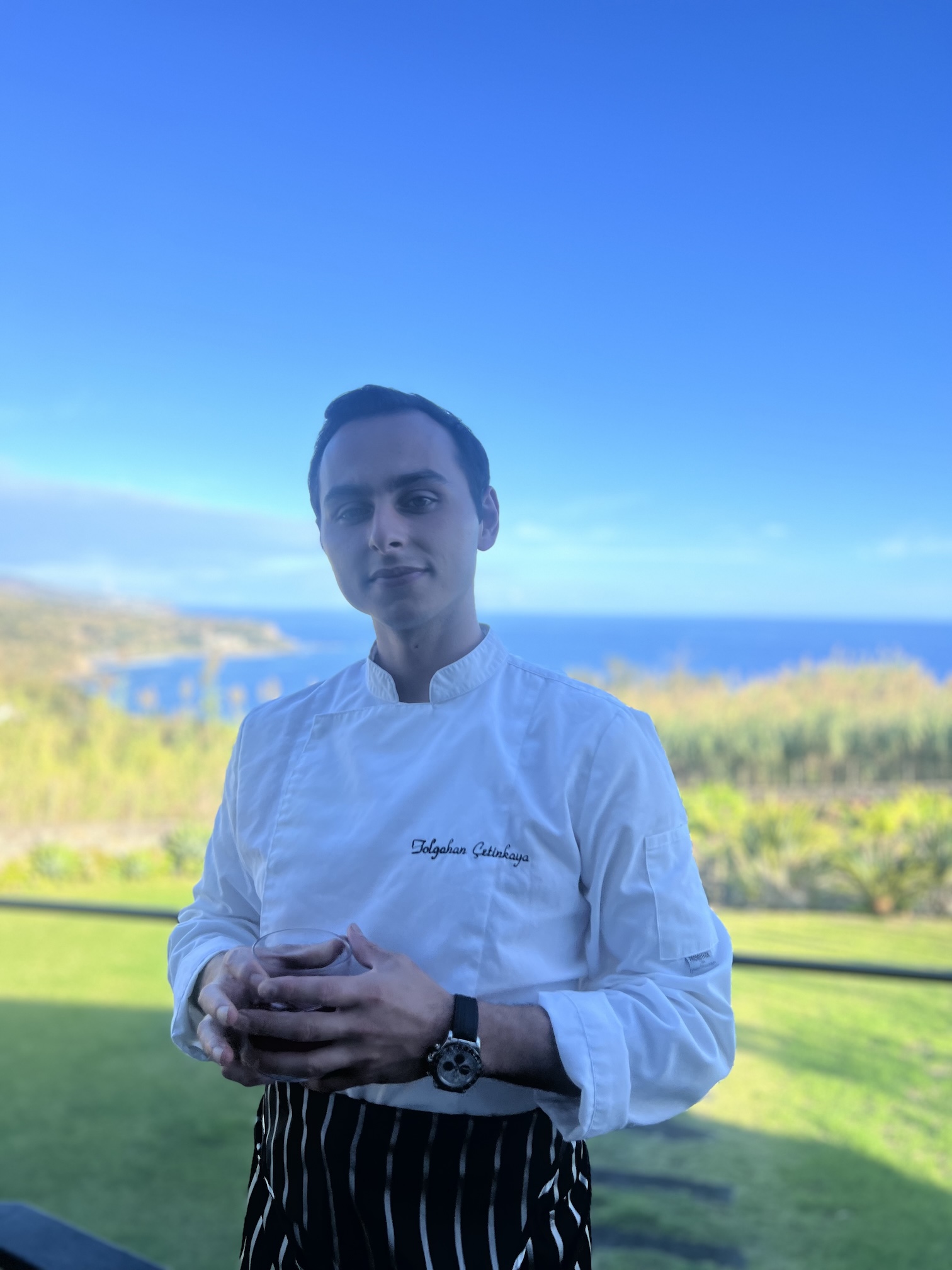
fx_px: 953
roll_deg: +2.0
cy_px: 635
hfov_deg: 53.1
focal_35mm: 26
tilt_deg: -3.9
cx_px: 476
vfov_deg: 67.3
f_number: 1.5
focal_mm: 5.7
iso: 50
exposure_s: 1/1779
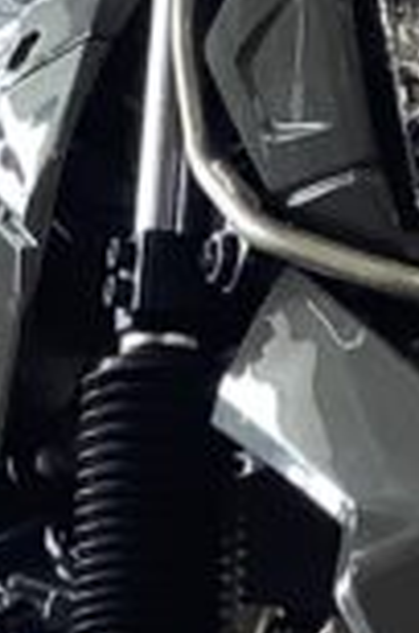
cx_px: 173
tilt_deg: -22.8
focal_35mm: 215
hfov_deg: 6.4
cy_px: 1081
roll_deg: +2.7
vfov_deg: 9.2
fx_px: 3770
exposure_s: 1/50
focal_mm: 3.3
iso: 125
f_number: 2.4
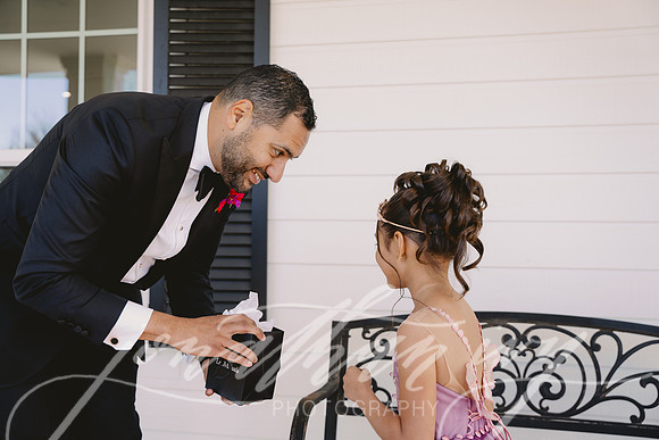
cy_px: 220
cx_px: 330
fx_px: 709
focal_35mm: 39
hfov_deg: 49.9
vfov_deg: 34.5
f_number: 3.5
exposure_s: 1/200
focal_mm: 38.7
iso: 250
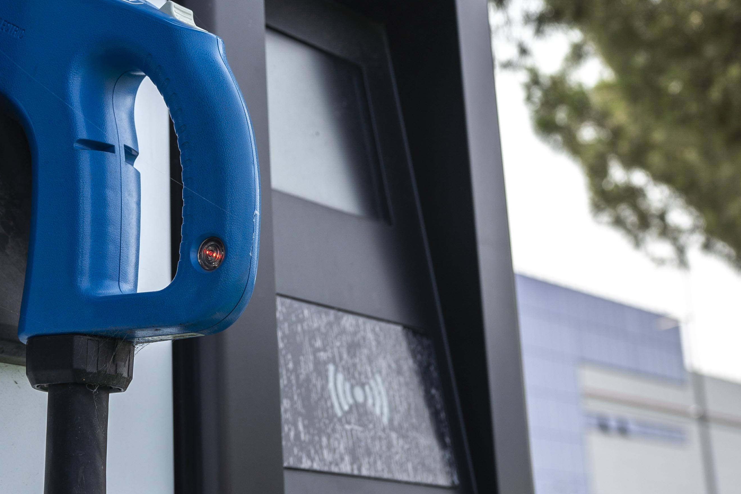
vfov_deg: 16.7
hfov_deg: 24.7
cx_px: 82
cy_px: 16
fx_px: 1647
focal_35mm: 80
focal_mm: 35
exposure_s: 1/250
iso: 100
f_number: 5.6
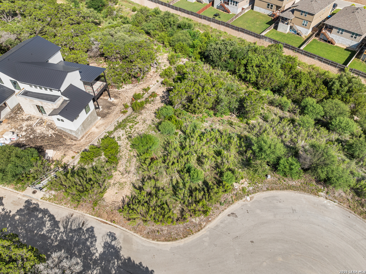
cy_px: 137
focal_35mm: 24
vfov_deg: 56.8
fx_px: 254
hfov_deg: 71.6
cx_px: 183
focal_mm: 12.29
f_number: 2.8
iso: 170
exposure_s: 1/6400
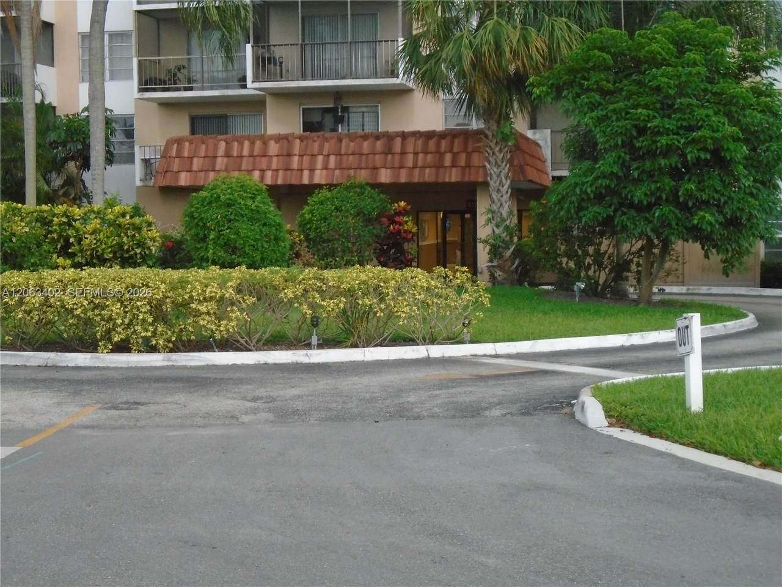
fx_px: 1310
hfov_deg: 33.2
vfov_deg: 25.2
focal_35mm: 58
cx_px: 391
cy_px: 294
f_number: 4.9
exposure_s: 1/125
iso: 100
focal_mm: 10.2
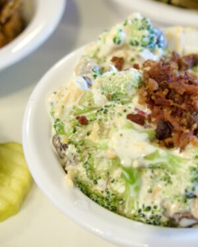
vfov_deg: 17.8
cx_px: 90
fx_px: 783
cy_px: 51
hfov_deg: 14.4
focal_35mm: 107
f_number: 2.8
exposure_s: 1/5
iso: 320
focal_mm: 28
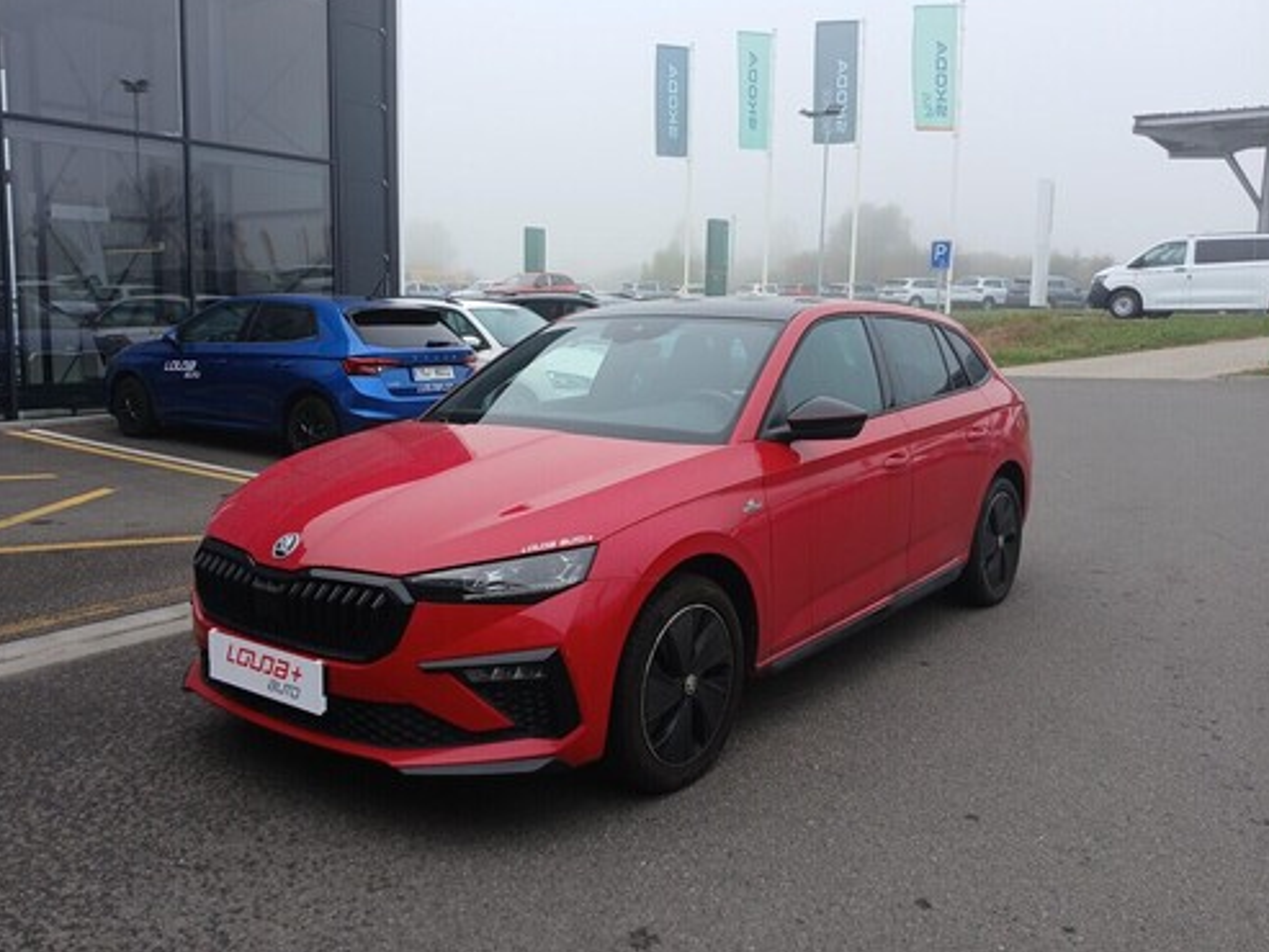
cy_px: 457
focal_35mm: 29
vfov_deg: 48.2
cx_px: 605
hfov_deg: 61.6
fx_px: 1063
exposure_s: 1/152
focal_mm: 3.98
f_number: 1.8
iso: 20
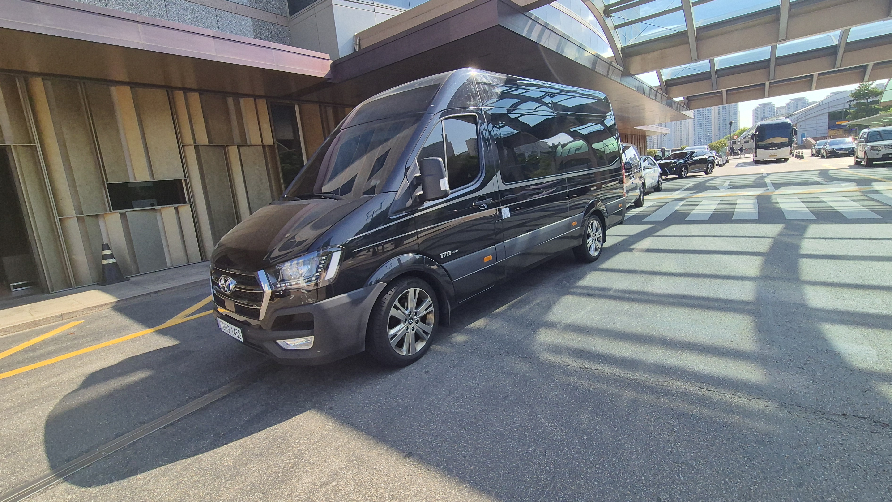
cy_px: 235
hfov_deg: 102.9
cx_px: 468
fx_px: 355
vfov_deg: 70.4
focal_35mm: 15
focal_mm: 2.2
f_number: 2.2
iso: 50
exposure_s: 1/1284
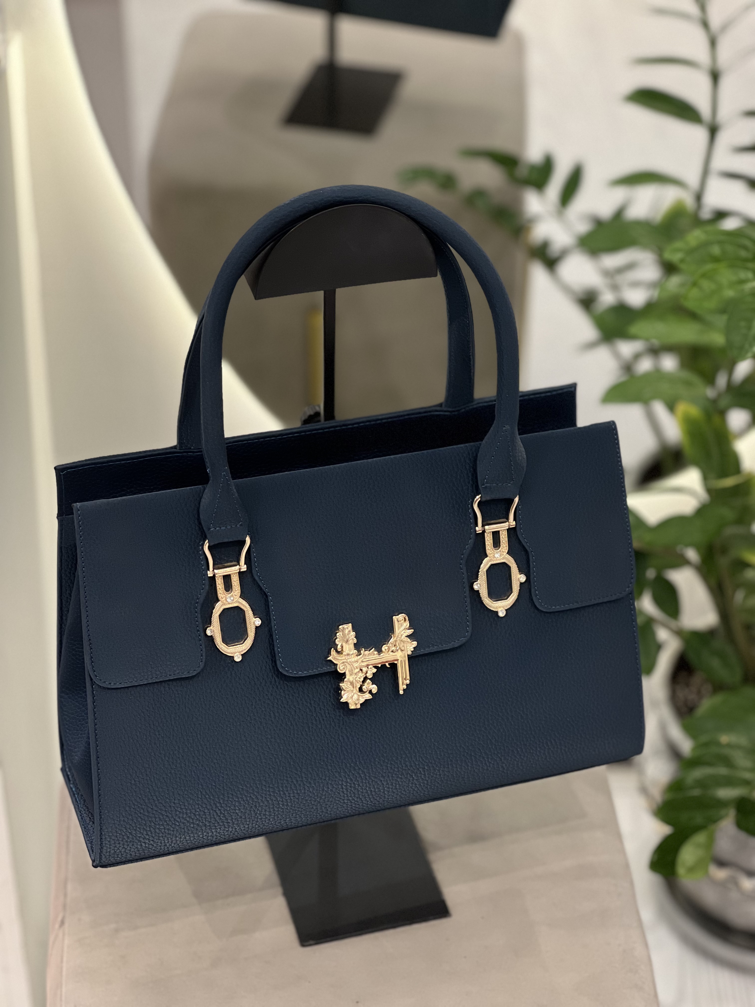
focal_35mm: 77
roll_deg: +0.5
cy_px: 504
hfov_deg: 19.1
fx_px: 2239
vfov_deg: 25.3
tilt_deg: -37.5
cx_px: 378
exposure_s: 1/100
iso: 200
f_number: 2.8
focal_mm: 9
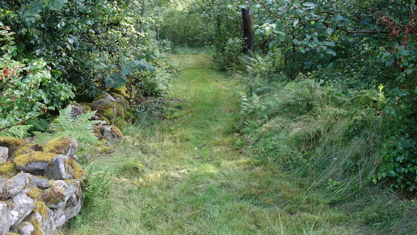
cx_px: 175
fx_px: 497
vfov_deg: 26.5
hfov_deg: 45.3
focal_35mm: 45
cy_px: 127
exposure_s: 1/100
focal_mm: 10.4
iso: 125
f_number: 2.8
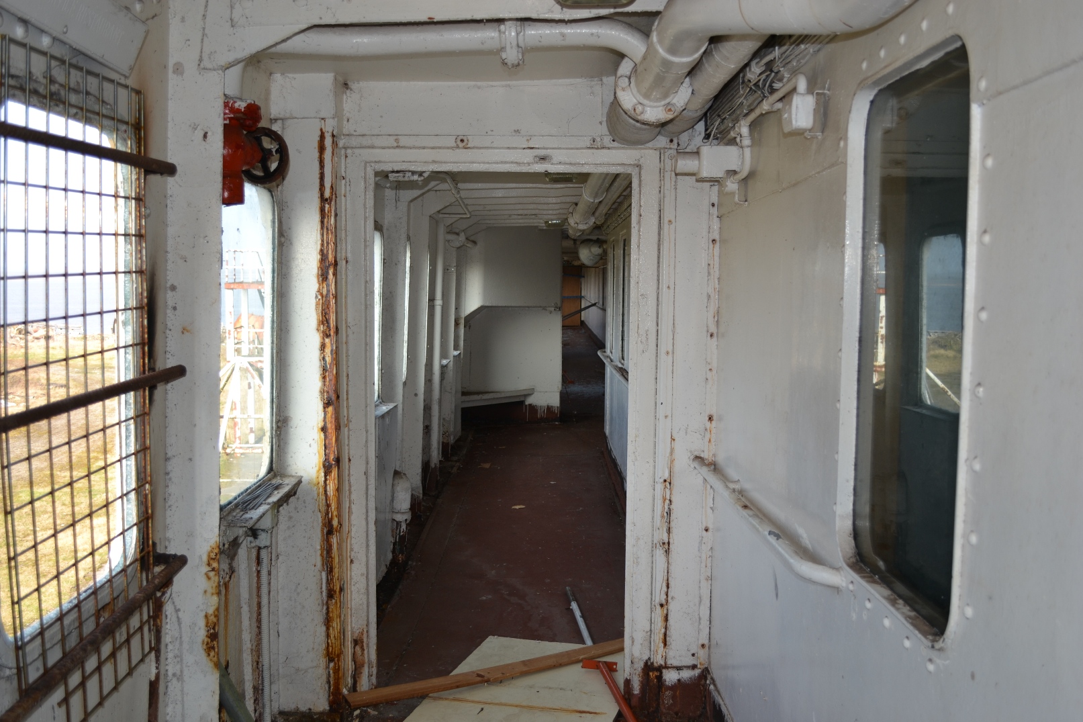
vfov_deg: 36.9
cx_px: 542
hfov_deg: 53.1
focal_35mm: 36
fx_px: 1083
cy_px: 361
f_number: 4
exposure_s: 1/125
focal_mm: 24
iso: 100
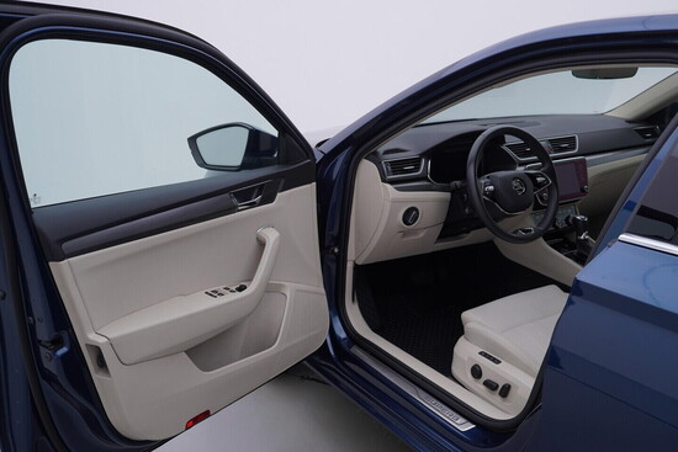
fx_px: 678
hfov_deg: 53.1
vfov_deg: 36.9
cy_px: 226
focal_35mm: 36
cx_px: 339
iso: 125
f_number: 4
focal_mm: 24
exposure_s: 1/80
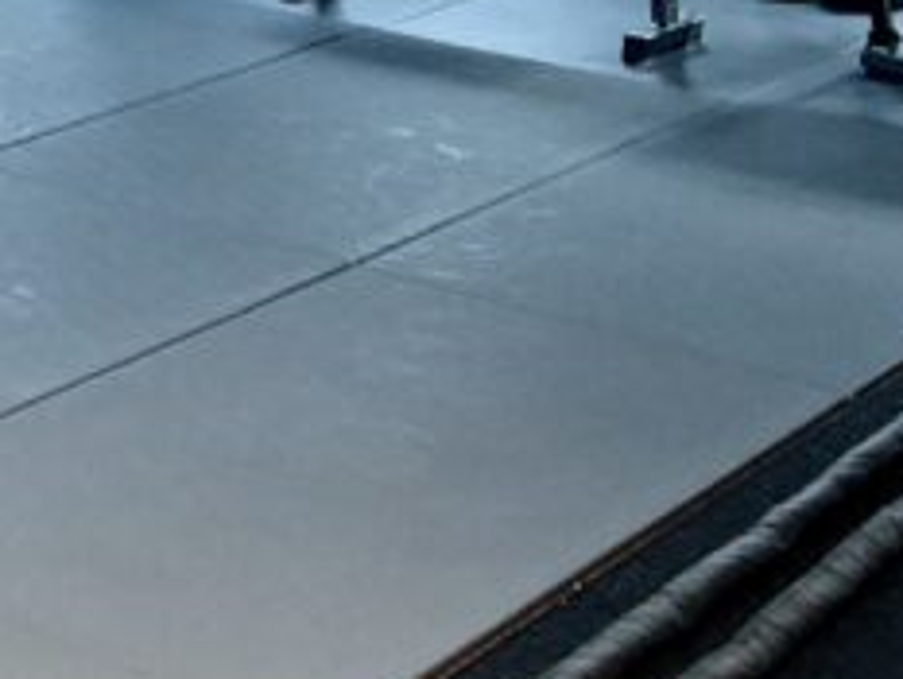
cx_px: -558
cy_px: 175
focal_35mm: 101
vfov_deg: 14.6
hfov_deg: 17.0
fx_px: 2636
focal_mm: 2.69
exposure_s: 1/50
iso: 100
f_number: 1.9
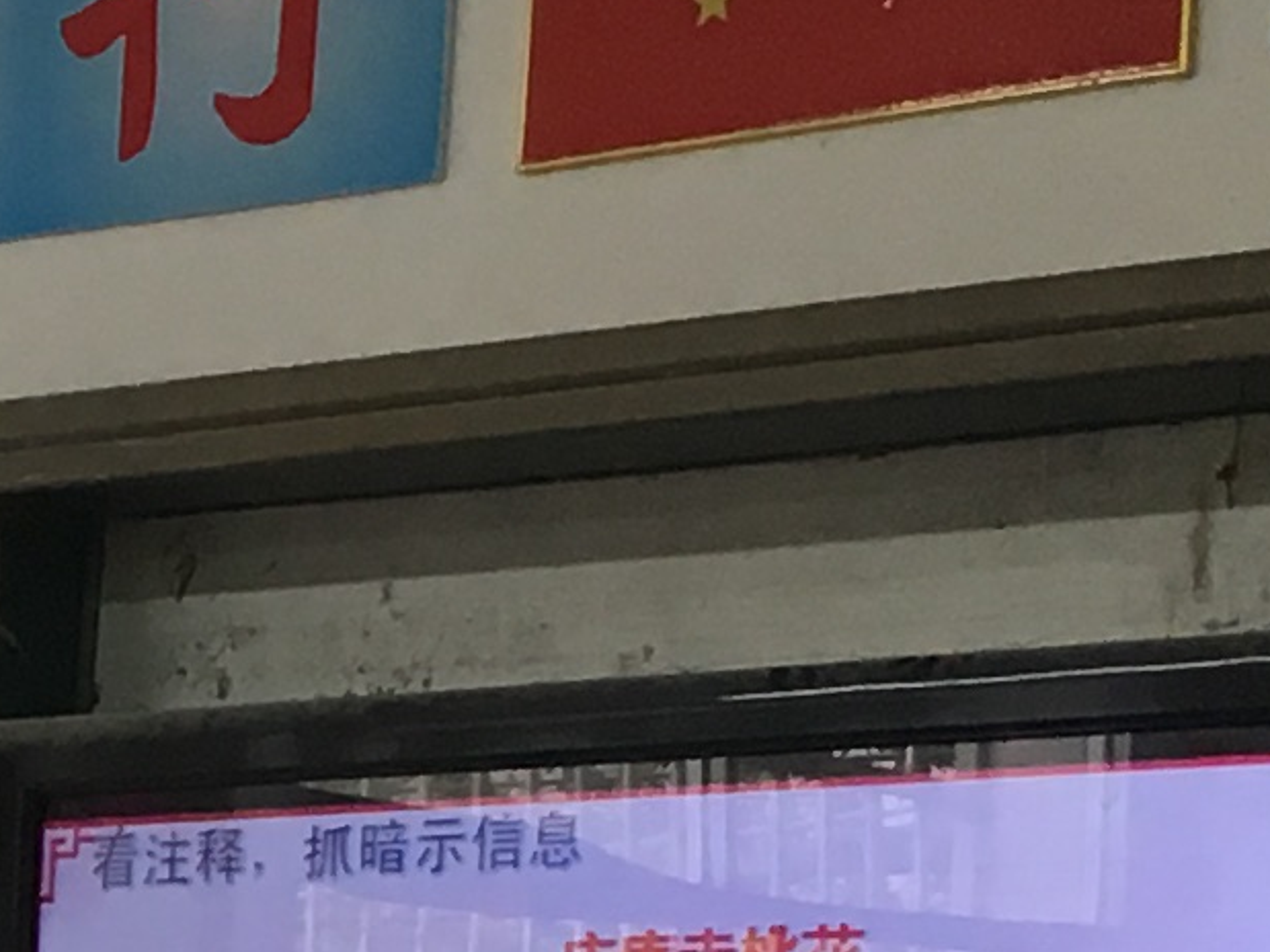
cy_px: 1828
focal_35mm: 189
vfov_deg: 7.6
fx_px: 6933
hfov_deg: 9.7
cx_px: -1360
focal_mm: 4.15
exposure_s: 1/33
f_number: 2.2
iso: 64
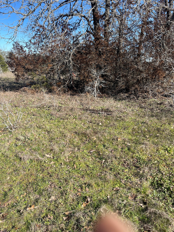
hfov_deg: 54.9
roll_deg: -0.2
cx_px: 87
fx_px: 168
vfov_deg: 69.4
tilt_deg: -16.7
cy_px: 116
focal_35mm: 25
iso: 32
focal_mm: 5.1
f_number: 1.6
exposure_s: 1/1715
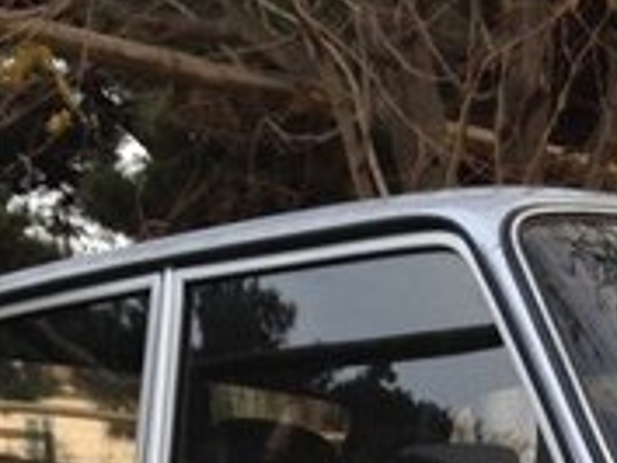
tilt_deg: -7.3
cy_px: 851
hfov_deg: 15.7
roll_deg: -0.1
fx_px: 2194
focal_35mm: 123
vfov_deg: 11.2
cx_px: 634
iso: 50
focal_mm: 4.12
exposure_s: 1/120
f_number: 2.4
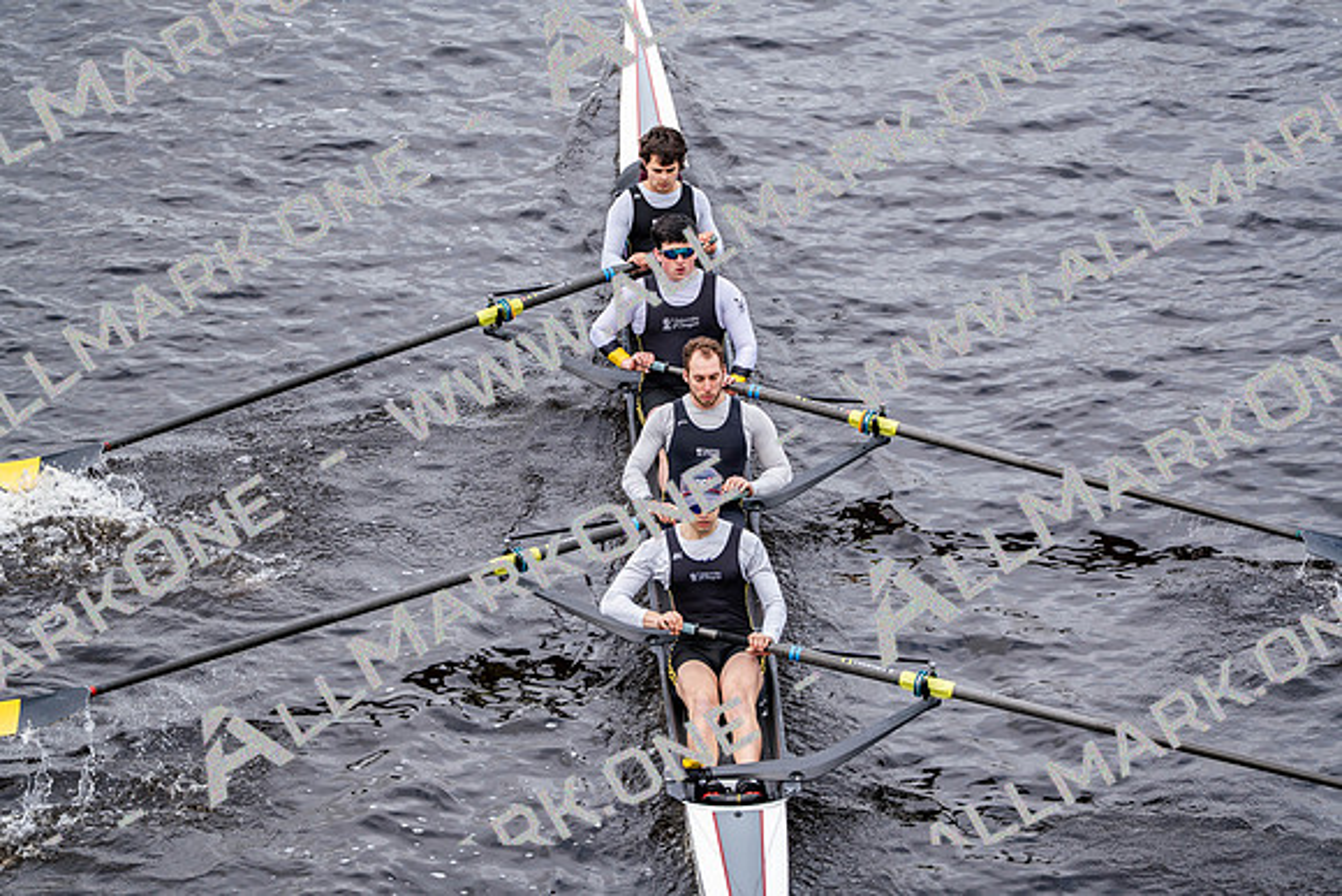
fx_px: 7457
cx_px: 671
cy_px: 448
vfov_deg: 6.9
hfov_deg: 10.3
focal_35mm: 200
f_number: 2.8
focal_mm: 200
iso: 320
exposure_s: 1/2000
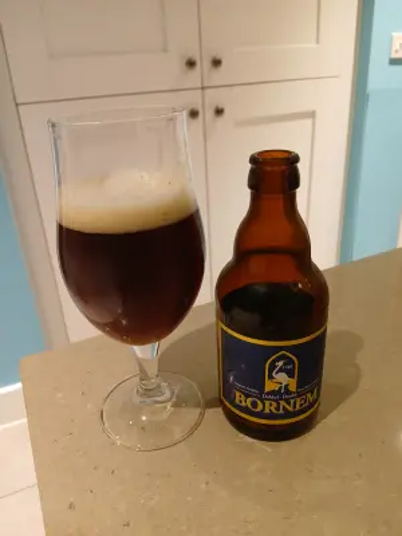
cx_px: 201
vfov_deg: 67.3
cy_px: 268
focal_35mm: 26
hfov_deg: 53.1
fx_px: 403
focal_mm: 3.98
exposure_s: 1/33.3
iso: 250
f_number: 1.8
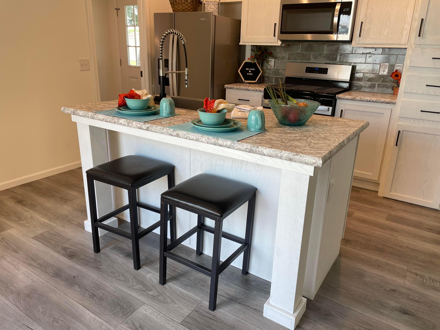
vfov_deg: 53.1
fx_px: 330
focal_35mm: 26
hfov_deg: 67.3
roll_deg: -1.3
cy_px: 165
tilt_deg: -18.2
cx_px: 220
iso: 40
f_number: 1.6
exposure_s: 1/120
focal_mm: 4.2
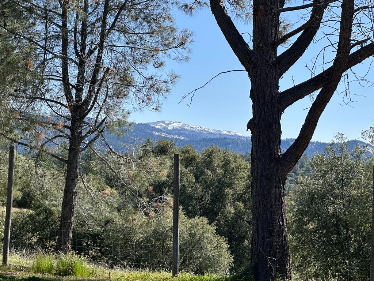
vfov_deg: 19.1
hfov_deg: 25.3
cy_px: 140
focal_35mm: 77
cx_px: 187
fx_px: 832
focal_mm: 9
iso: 32
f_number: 2.8
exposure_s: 1/779
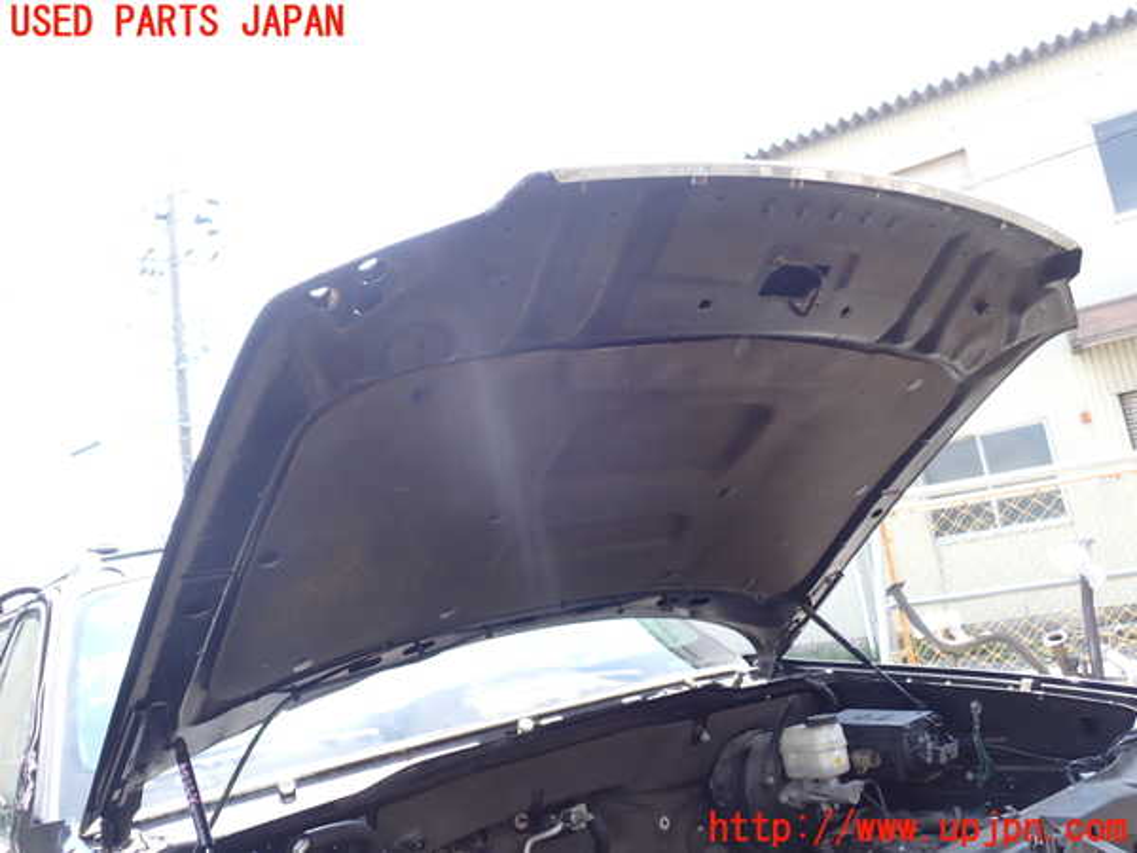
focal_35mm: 30
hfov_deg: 60.0
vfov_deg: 46.8
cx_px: 568
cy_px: 426
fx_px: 985
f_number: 3.2
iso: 100
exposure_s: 1/160
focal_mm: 5.4
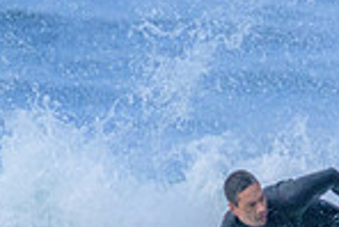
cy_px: 265
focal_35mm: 3126
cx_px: 428
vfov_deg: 0.4
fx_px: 29465
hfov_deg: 0.7
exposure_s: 1/1600
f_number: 11
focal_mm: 800
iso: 3600
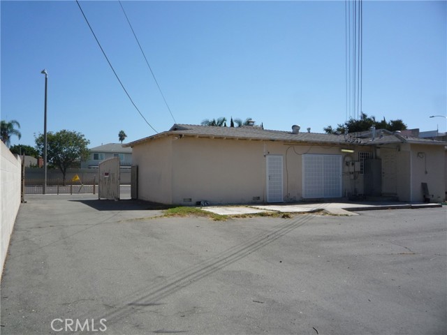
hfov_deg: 60.0
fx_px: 387
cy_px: 168
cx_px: 224
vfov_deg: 46.8
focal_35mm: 30
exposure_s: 1/500
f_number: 5.6
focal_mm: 5.2
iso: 100
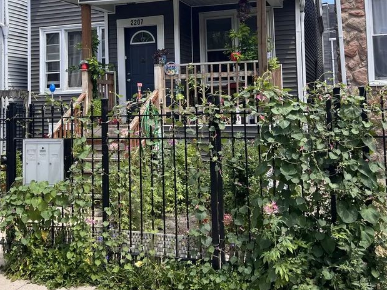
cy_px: 69
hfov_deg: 43.7
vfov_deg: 32.9
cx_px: 159
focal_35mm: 43
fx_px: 481
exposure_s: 1/1344
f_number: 1.5
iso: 50
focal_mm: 5.7
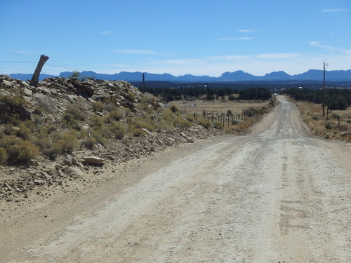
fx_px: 466
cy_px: 132
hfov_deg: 41.2
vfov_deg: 31.5
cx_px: 176
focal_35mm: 46
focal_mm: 8.3
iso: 125
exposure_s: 1/160
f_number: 14
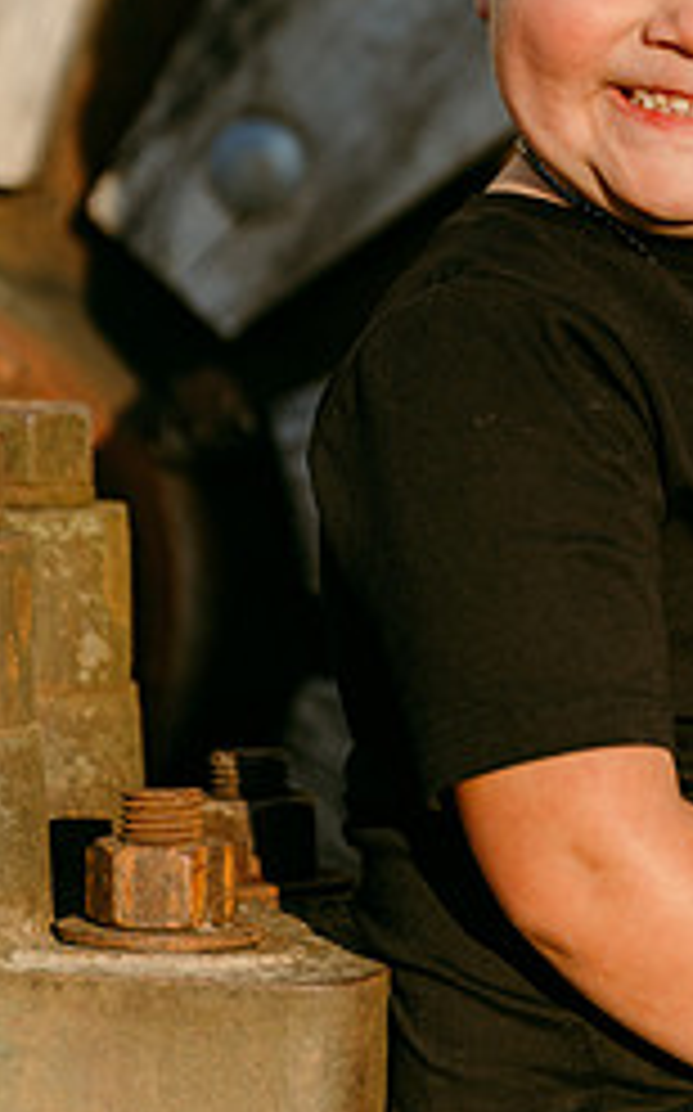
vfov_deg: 7.9
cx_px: 670
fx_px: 8052
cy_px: 167
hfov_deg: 4.9
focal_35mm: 266
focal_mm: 143
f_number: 2.8
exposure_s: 1/1250
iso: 320
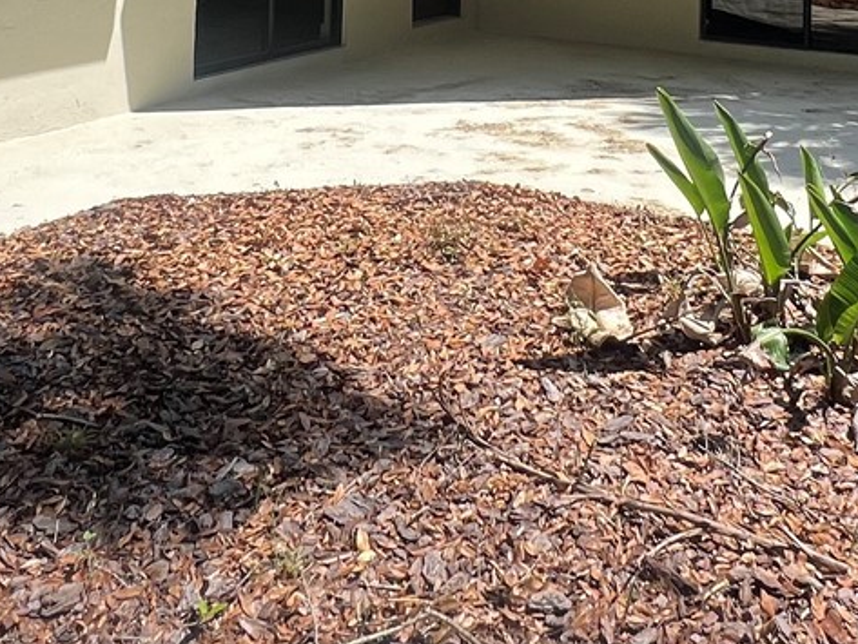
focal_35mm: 44
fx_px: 1091
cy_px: -203
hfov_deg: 42.9
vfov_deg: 27.3
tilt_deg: +2.2
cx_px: 470
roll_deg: -2.0
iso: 32
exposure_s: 1/867
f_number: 1.8
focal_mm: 1.57
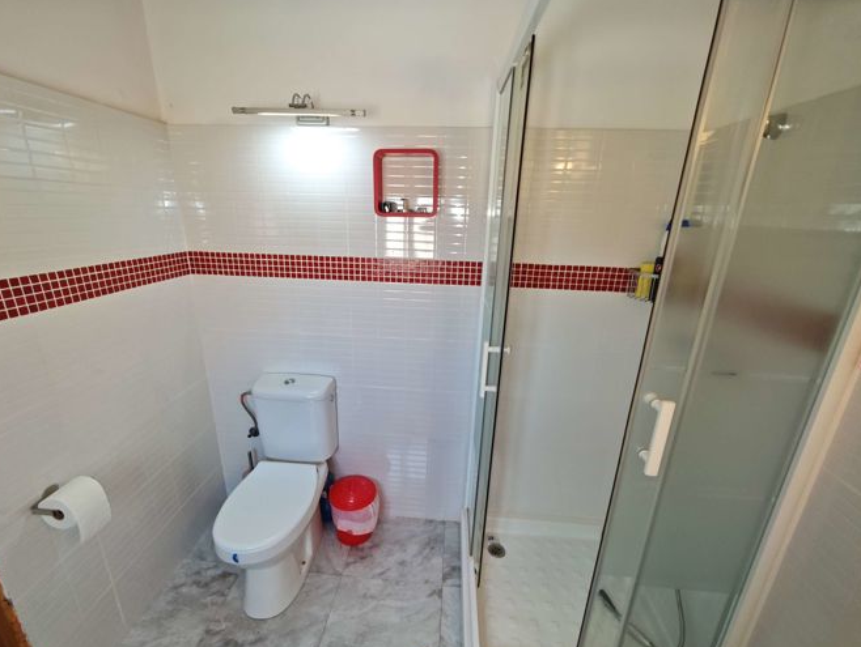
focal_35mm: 15
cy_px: 340
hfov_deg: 98.1
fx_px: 374
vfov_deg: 81.8
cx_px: 426
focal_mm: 2.16
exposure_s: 1/50
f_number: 2.2
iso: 500
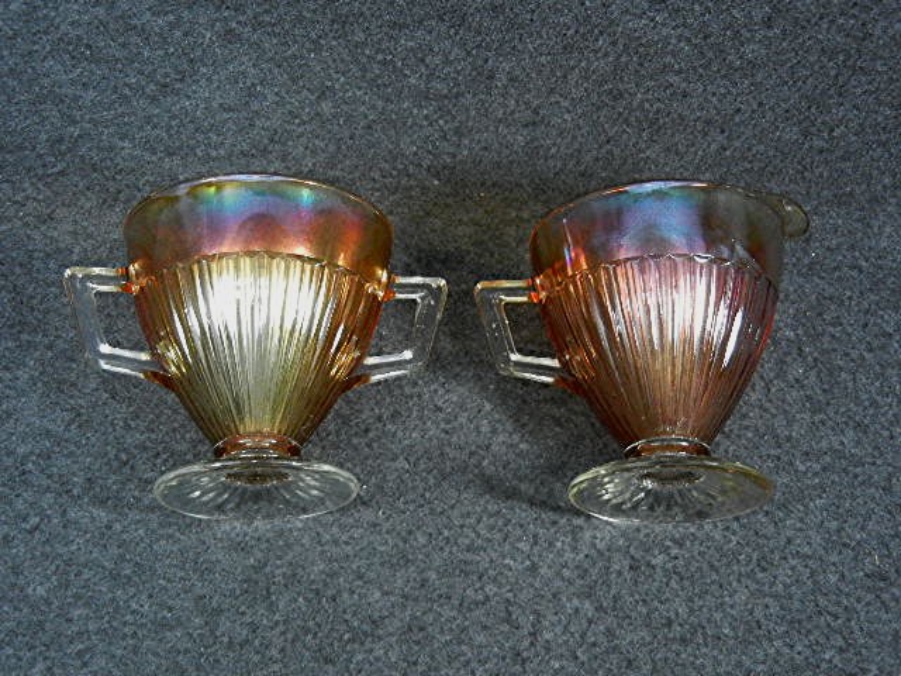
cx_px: 450
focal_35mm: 52
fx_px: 1353
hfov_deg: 36.8
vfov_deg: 28.0
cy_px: 338
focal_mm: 9.3
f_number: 3.9
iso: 698
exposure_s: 1/30
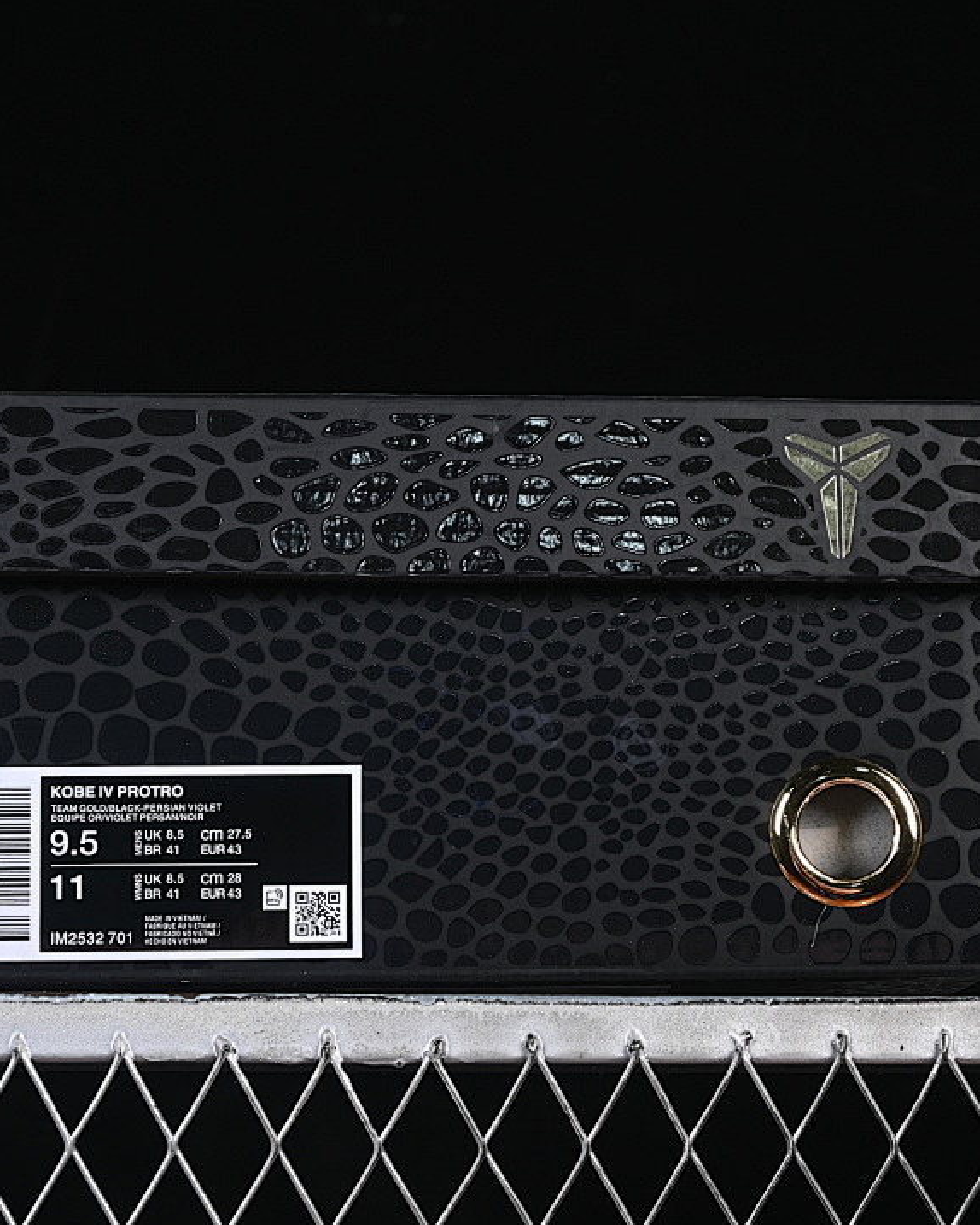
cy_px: 613
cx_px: 470
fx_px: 3841
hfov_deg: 14.5
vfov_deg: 18.1
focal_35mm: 106
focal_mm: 50
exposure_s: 1/60
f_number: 6.3
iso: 160
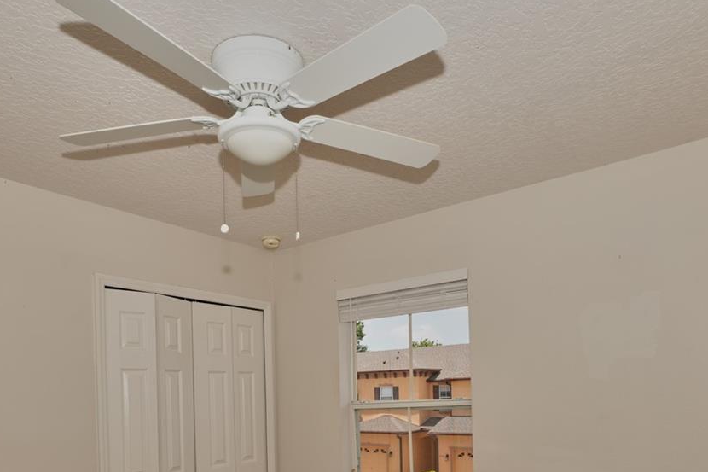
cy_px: 396
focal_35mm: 27
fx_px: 531
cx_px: 330
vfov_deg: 44.8
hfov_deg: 67.3
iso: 125
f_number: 7.1
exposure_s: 1/200
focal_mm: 14
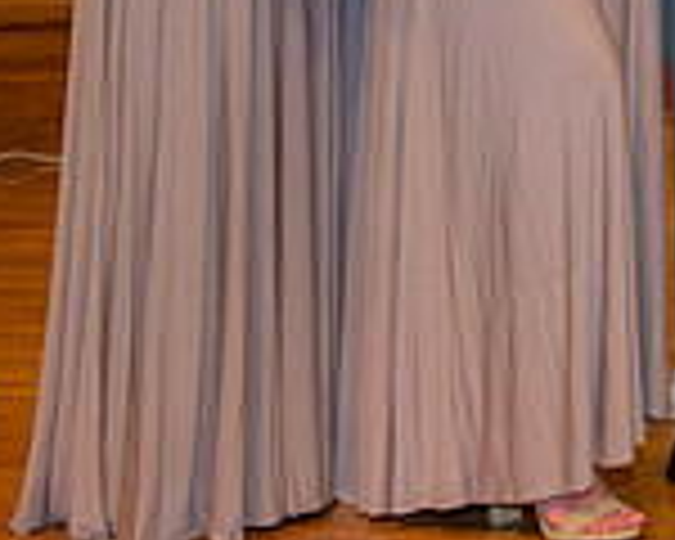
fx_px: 2397
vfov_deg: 12.4
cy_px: -182
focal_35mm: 120
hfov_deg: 14.6
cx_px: 1096
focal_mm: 29
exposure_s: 1/160
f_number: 3.5
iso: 800
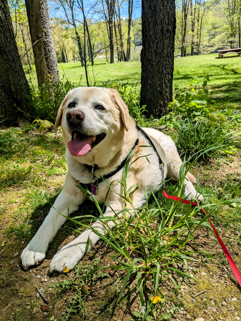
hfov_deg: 51.4
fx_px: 251
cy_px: 160
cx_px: 120
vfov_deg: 65.3
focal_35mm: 27
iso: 52
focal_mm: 4.38
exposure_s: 1/1669
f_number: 1.73
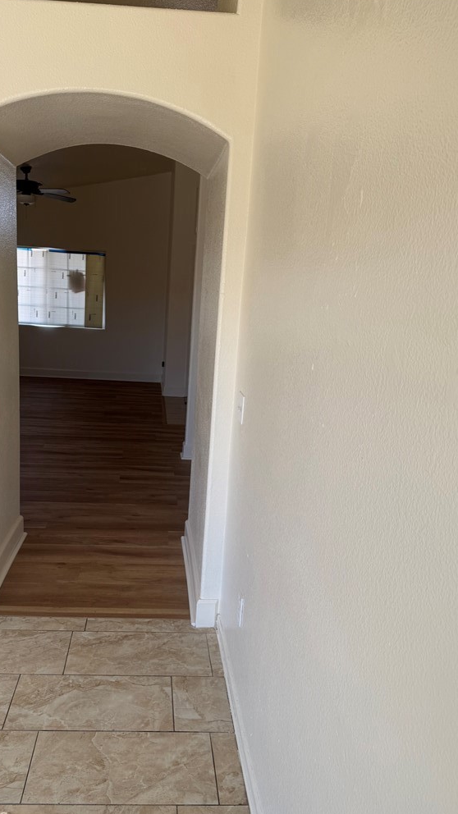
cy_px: 411
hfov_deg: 42.6
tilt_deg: -9.3
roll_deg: -0.8
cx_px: 175
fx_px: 583
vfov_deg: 69.9
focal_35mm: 27
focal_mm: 6.76
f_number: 1.78
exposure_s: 1/226
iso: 64
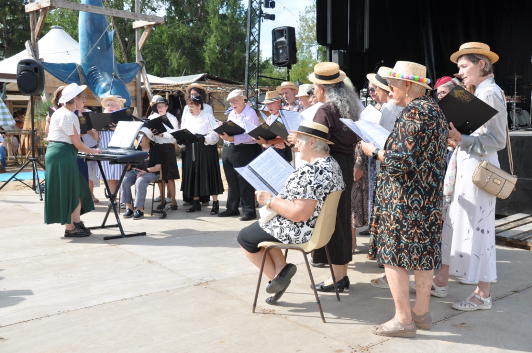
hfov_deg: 53.2
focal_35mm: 36
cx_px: 266
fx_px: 531
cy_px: 176
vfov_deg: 36.8
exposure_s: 1/320
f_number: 9
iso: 200
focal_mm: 24
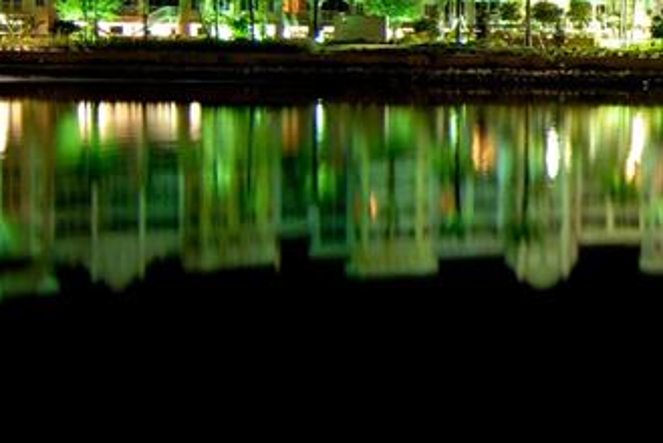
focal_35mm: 56
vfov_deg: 23.6
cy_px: 43
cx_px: 766
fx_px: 1032
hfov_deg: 30.9
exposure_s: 15
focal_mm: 12
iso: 100
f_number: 4
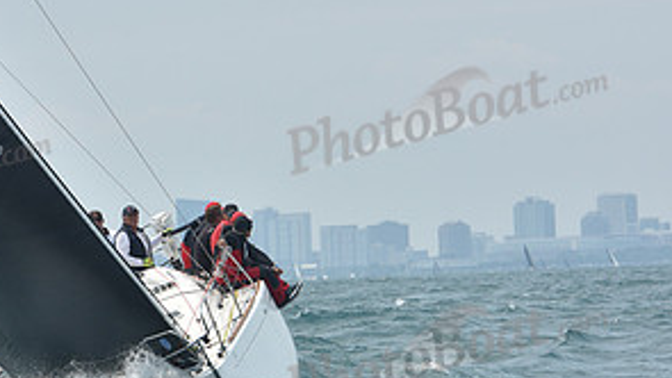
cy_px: 265
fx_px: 6968
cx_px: 171
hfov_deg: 5.5
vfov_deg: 3.1
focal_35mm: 391
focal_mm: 190
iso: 250
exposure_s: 1/800
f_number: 11
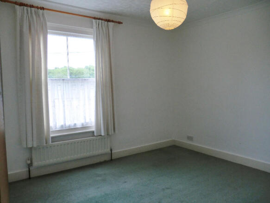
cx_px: 135
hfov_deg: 65.3
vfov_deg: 51.3
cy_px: 102
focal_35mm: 27
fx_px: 211
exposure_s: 1/60
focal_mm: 4.9
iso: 80
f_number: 3.2
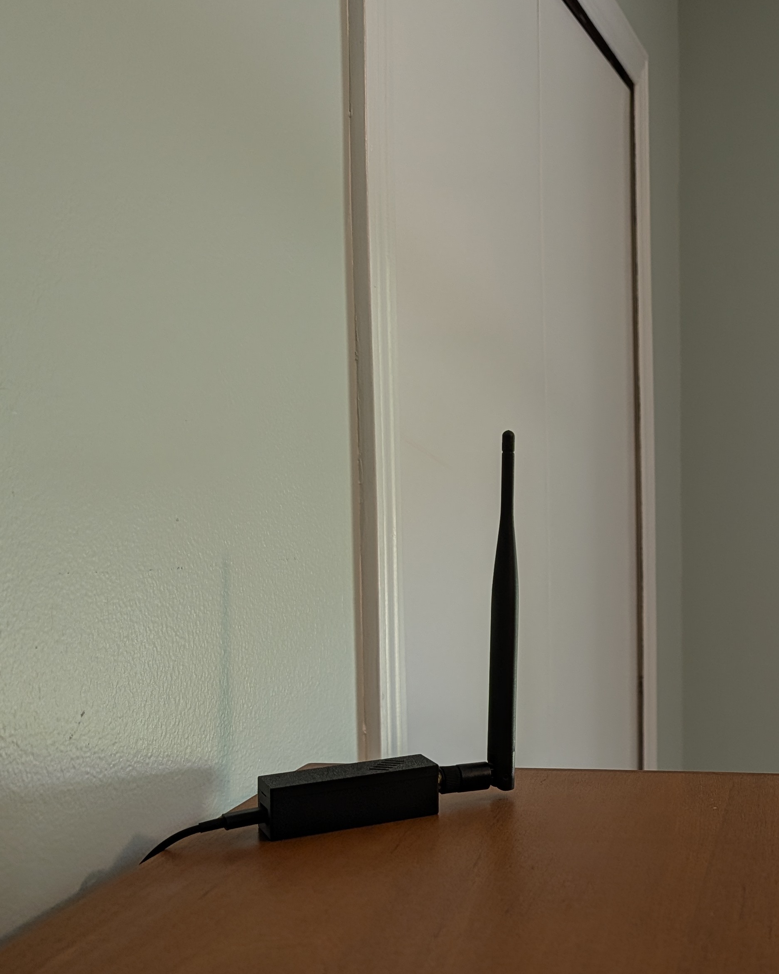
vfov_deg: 44.8
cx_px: 736
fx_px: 1181
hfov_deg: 34.0
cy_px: 516
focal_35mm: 41
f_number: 1.68
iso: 18
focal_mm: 6.9
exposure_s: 1/120
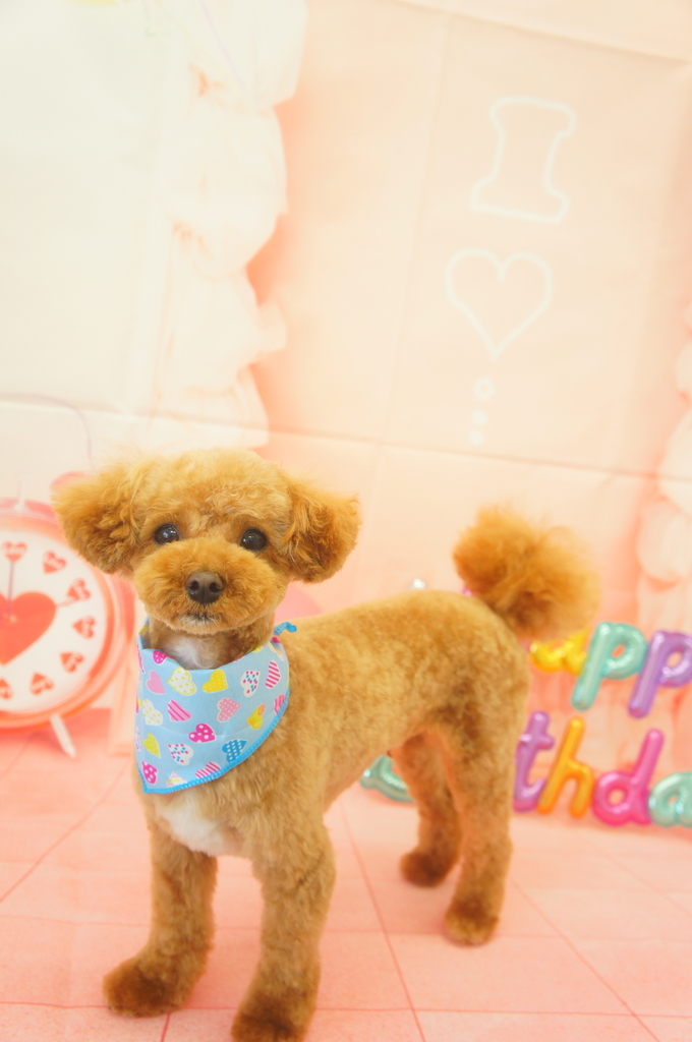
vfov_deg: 53.2
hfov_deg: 36.8
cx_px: 346
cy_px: 521
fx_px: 1041
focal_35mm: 36
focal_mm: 24
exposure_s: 1/160
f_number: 4
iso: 640
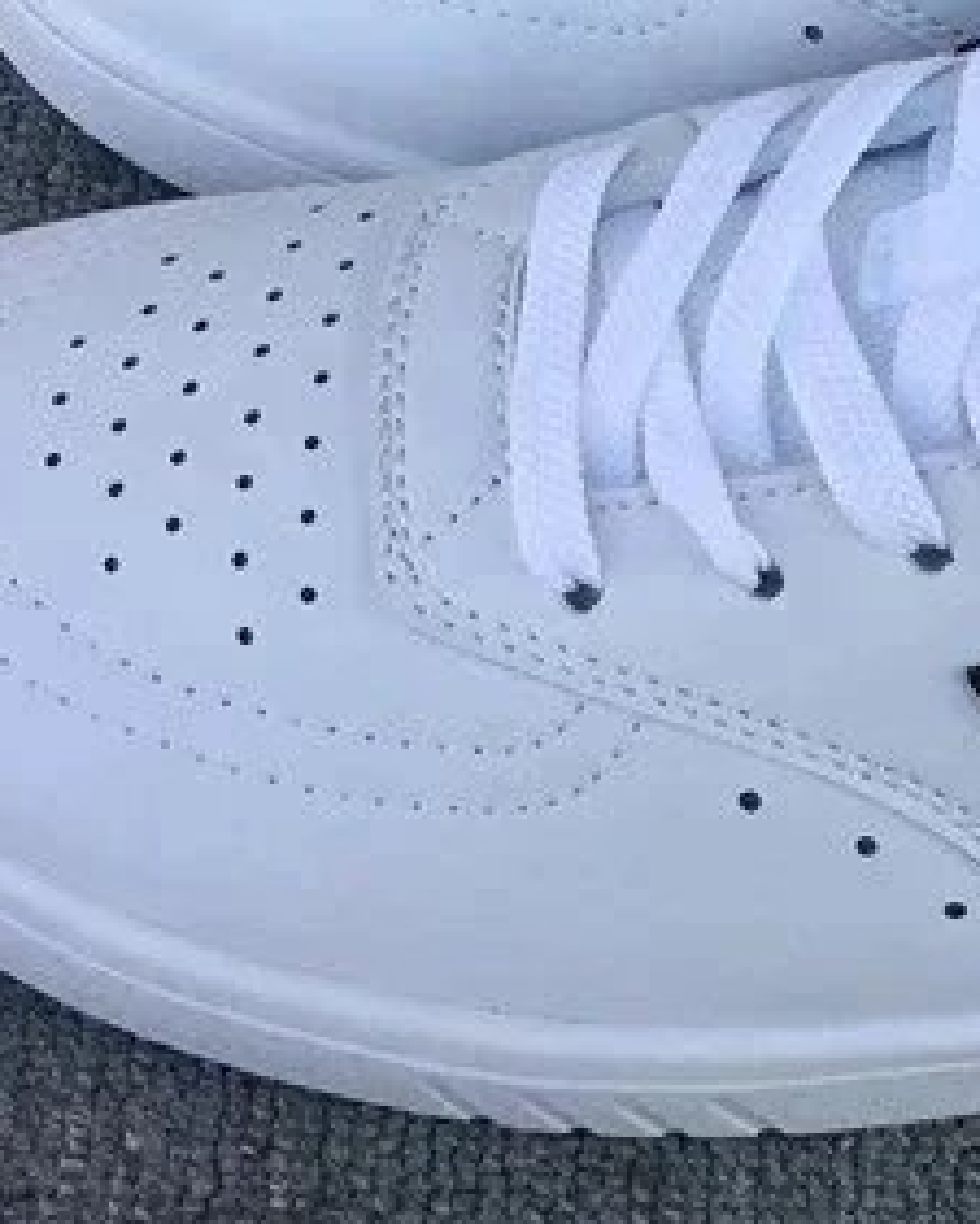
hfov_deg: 15.5
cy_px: 59
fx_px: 3515
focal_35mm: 97
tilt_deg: -51.0
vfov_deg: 19.3
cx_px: 1076
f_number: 2.4
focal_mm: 3.3
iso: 25
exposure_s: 1/458
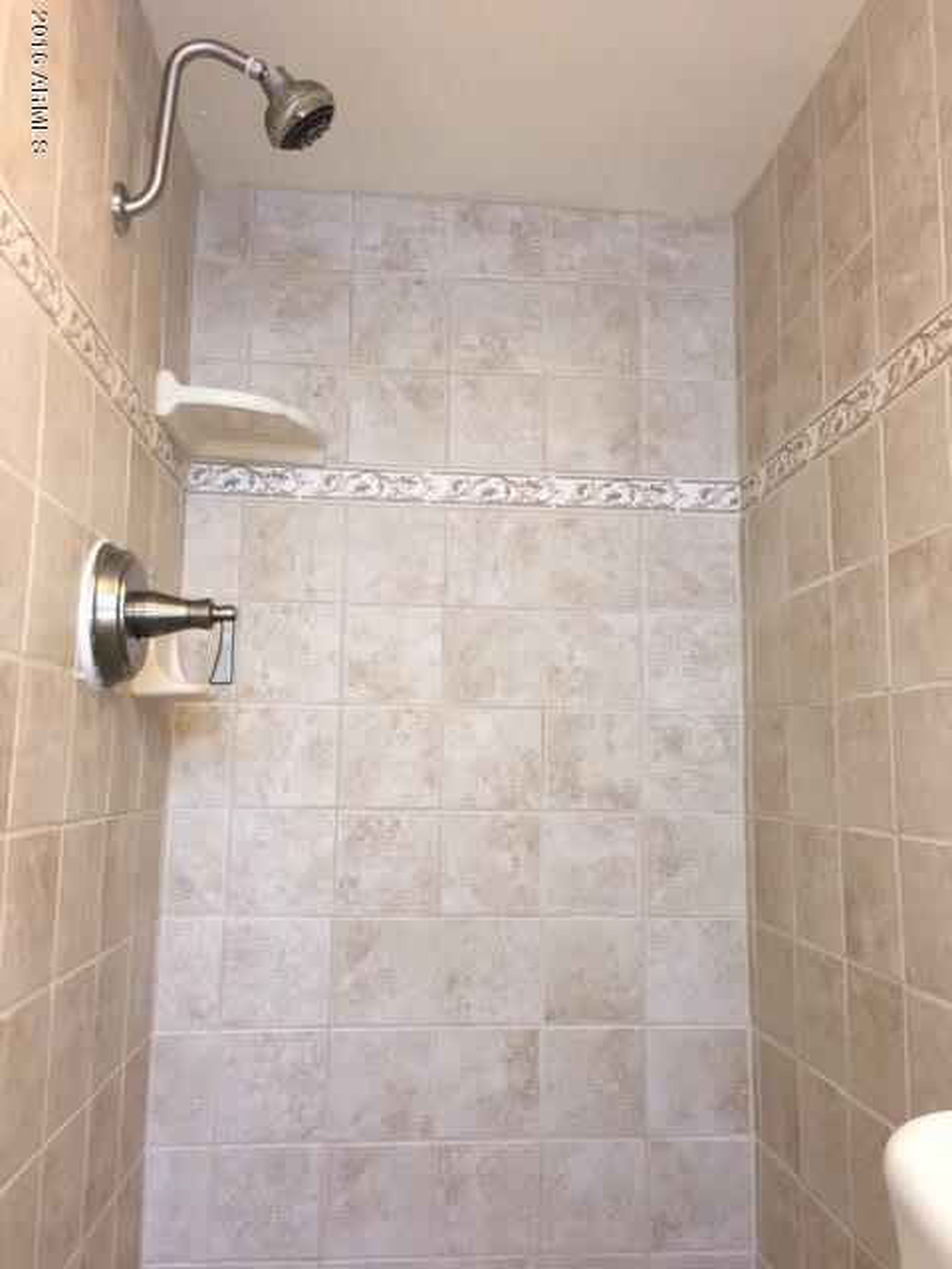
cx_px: 476
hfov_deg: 48.2
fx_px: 1063
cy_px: 634
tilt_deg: +7.9
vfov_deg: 61.7
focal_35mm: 29
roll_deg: -1.1
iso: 64
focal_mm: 4.15
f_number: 2.2
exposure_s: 1/30
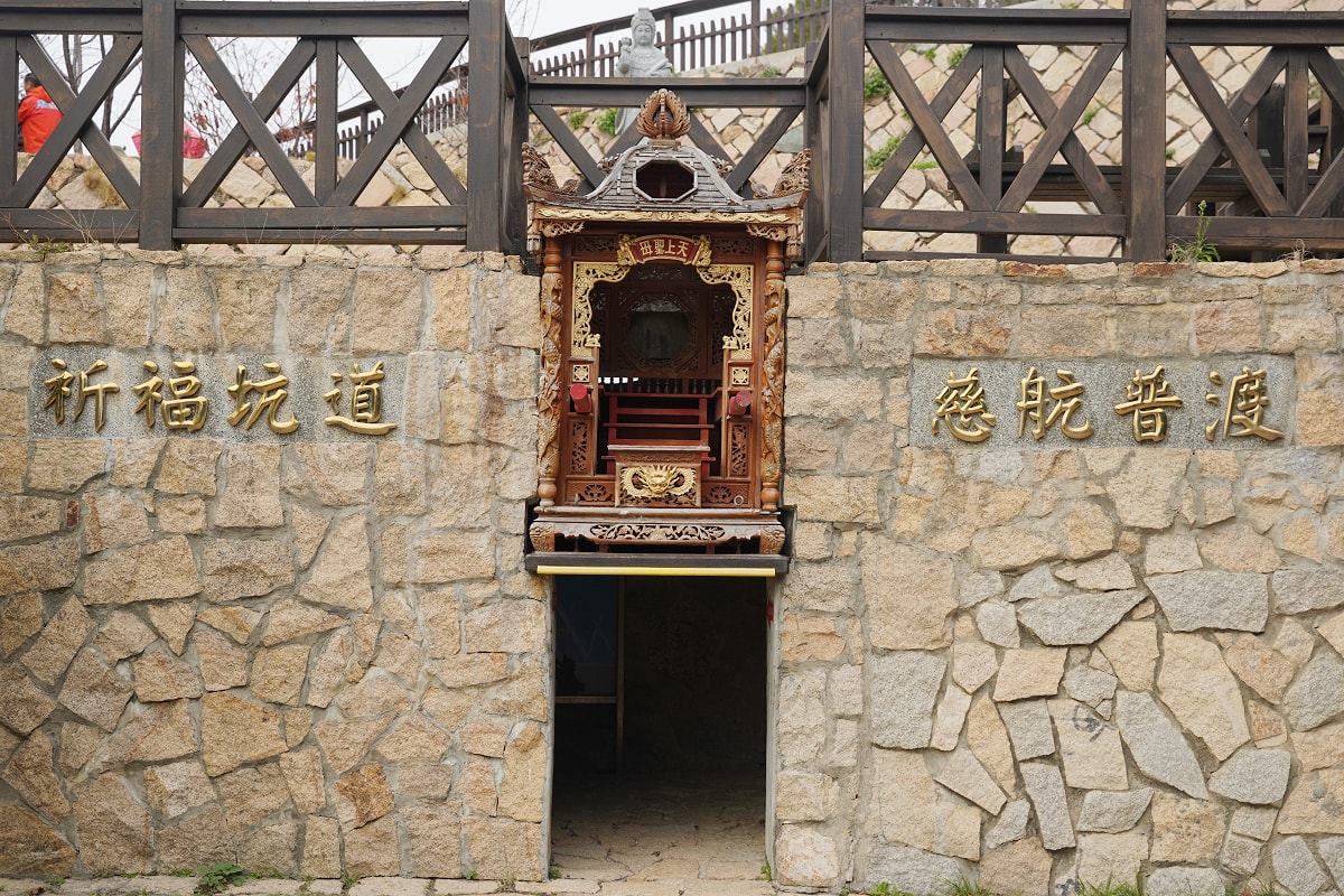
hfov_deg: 43.6
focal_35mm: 45
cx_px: 672
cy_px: 448
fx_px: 1680
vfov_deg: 29.9
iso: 100
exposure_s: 1/200
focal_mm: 45
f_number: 4.5
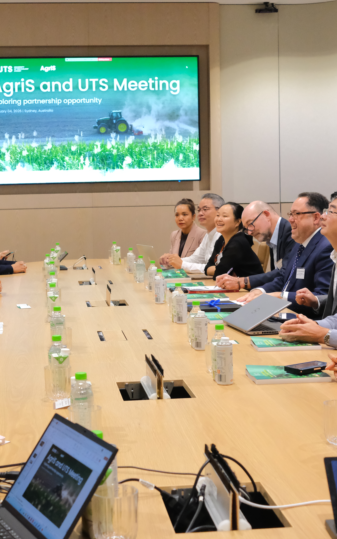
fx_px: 926
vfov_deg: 32.5
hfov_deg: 20.6
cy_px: 269
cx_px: 138
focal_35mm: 63
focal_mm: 27
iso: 6400
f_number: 4
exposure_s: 1/250
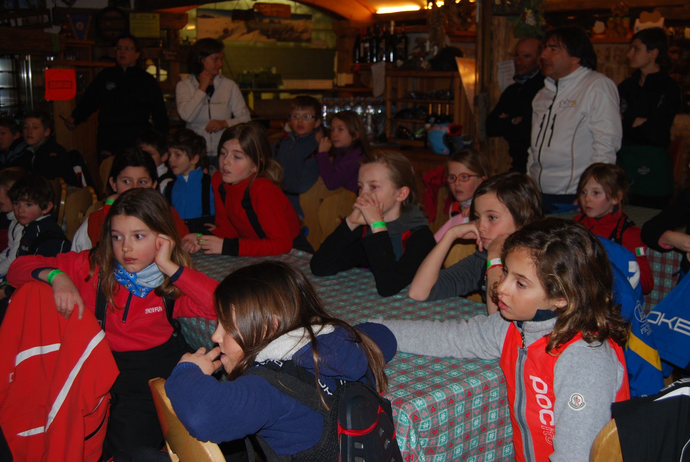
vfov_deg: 32.0
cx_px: 345
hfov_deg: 46.3
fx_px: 806
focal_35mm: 42
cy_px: 231
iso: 200
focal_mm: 28
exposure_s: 1/60
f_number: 4.2
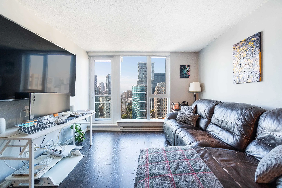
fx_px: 117
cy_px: 94
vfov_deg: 77.3
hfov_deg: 100.4
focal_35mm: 15
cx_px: 141
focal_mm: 10
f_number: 8
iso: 200
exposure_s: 1/6
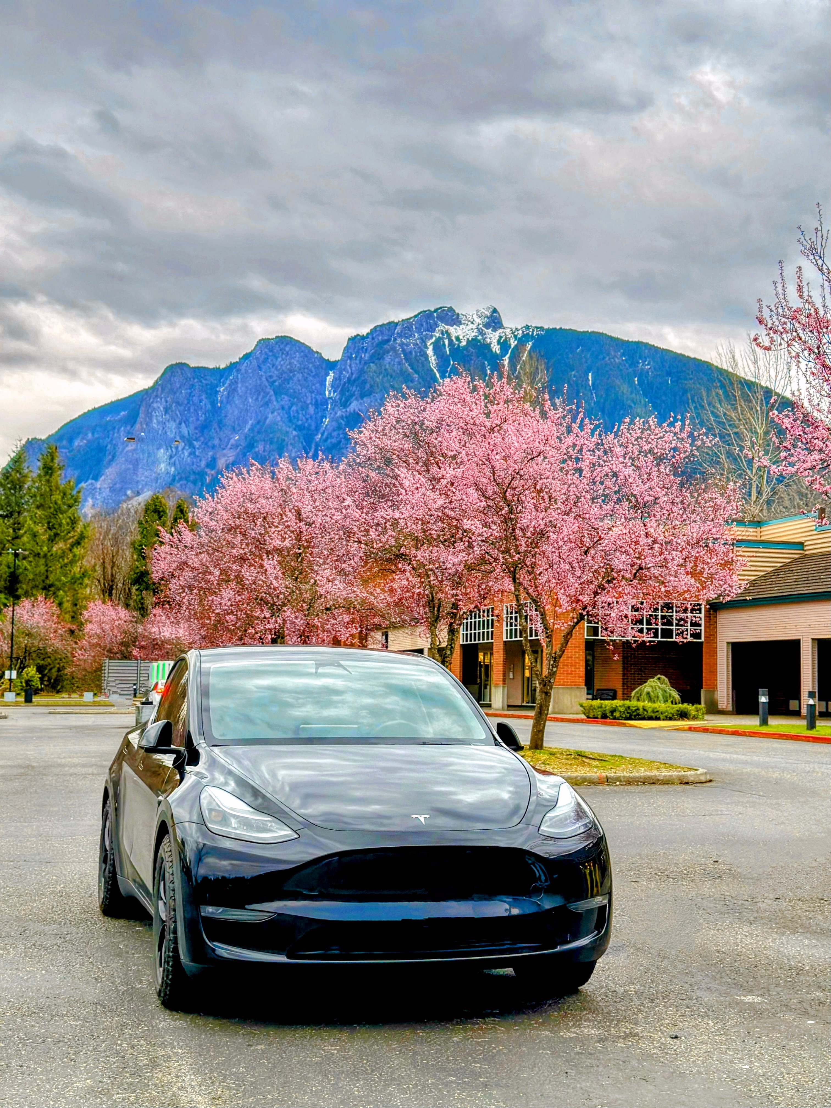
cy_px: 554
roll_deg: -0.9
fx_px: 1536
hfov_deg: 30.3
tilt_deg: +5.6
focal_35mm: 48
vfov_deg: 39.7
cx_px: 416
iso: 80
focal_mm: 6.86
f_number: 1.78
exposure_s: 1/369
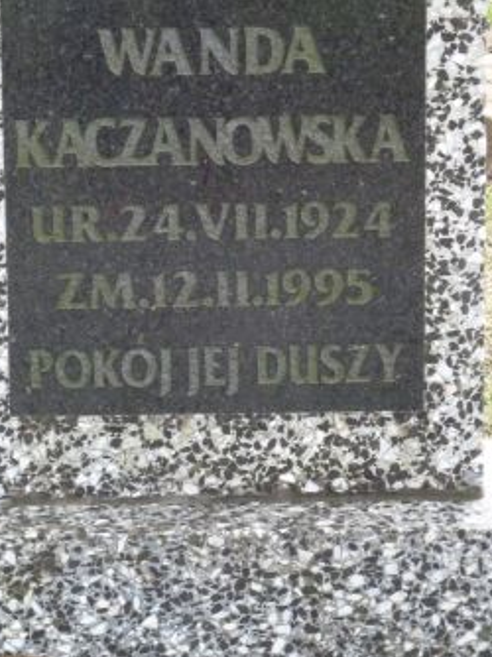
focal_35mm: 184
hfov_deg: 8.1
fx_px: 3491
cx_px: 230
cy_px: 216
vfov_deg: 10.7
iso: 800
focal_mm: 21
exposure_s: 1/100
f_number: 4.4
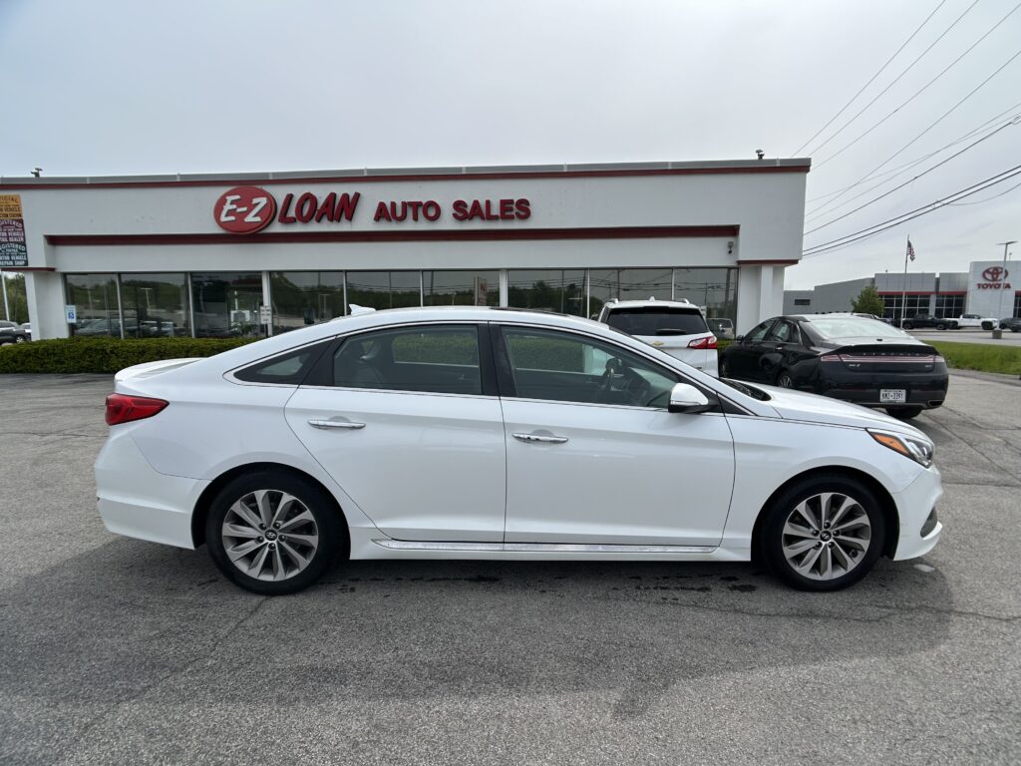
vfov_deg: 53.1
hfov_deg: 67.3
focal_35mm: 26
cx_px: 510
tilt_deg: -6.5
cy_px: 383
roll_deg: +0.1
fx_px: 767
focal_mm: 5.7
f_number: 1.5
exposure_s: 1/5587
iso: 50
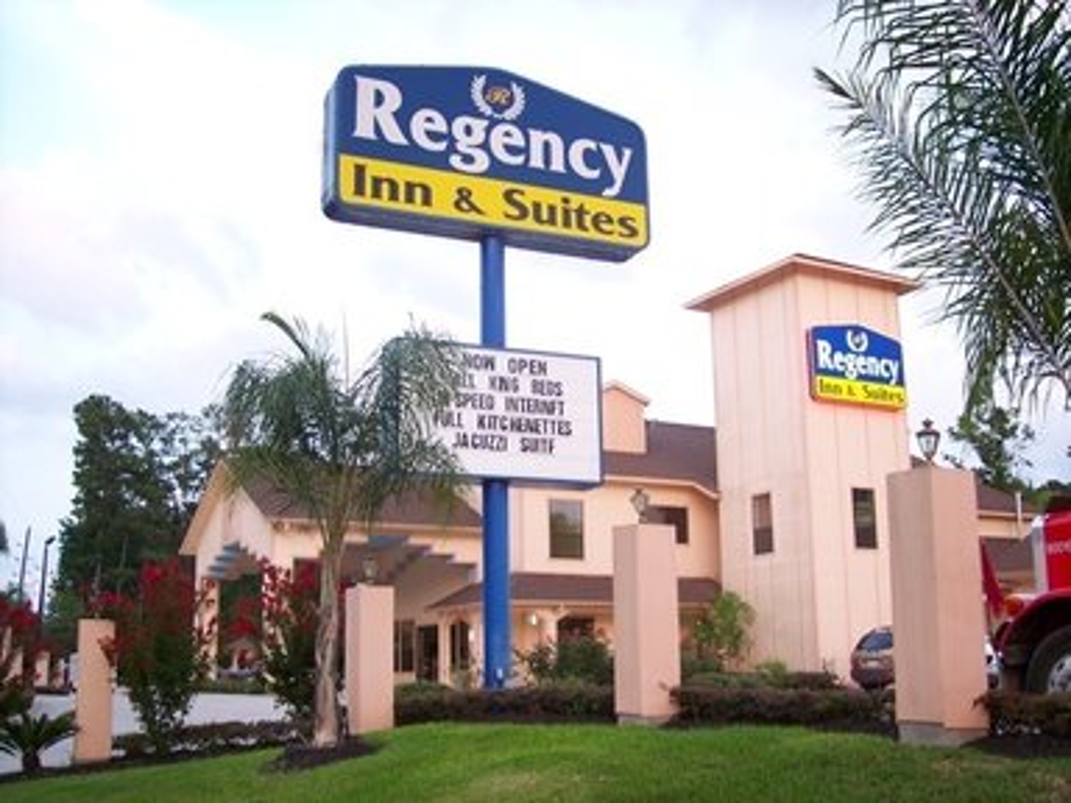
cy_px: 402
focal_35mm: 39
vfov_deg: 36.8
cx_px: 536
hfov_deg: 47.9
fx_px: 1207
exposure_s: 1/45
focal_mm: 8
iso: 100
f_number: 2.8
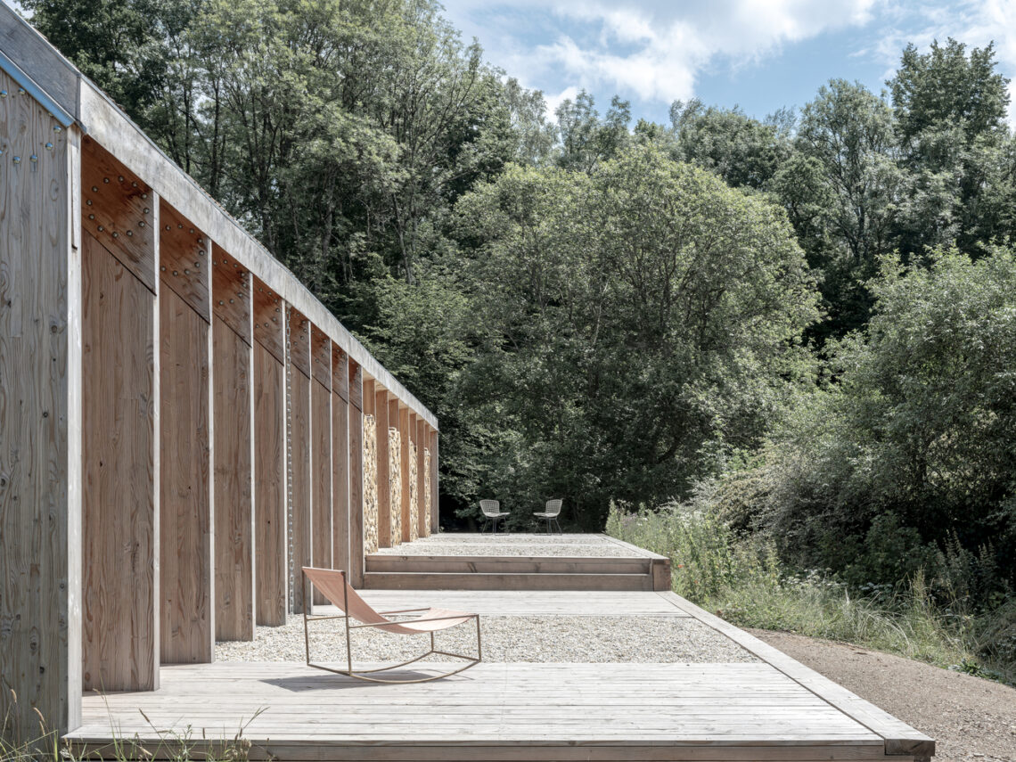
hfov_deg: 40.4
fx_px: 1379
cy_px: 381
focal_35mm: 47
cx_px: 508
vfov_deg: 30.9
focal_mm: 59.6
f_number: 22
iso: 100
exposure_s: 1/20
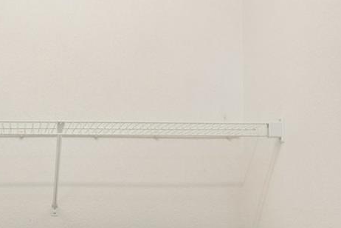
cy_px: 209
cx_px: 38
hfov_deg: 36.0
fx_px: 493
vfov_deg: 25.1
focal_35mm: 52
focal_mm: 10
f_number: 8
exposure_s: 1/40
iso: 400
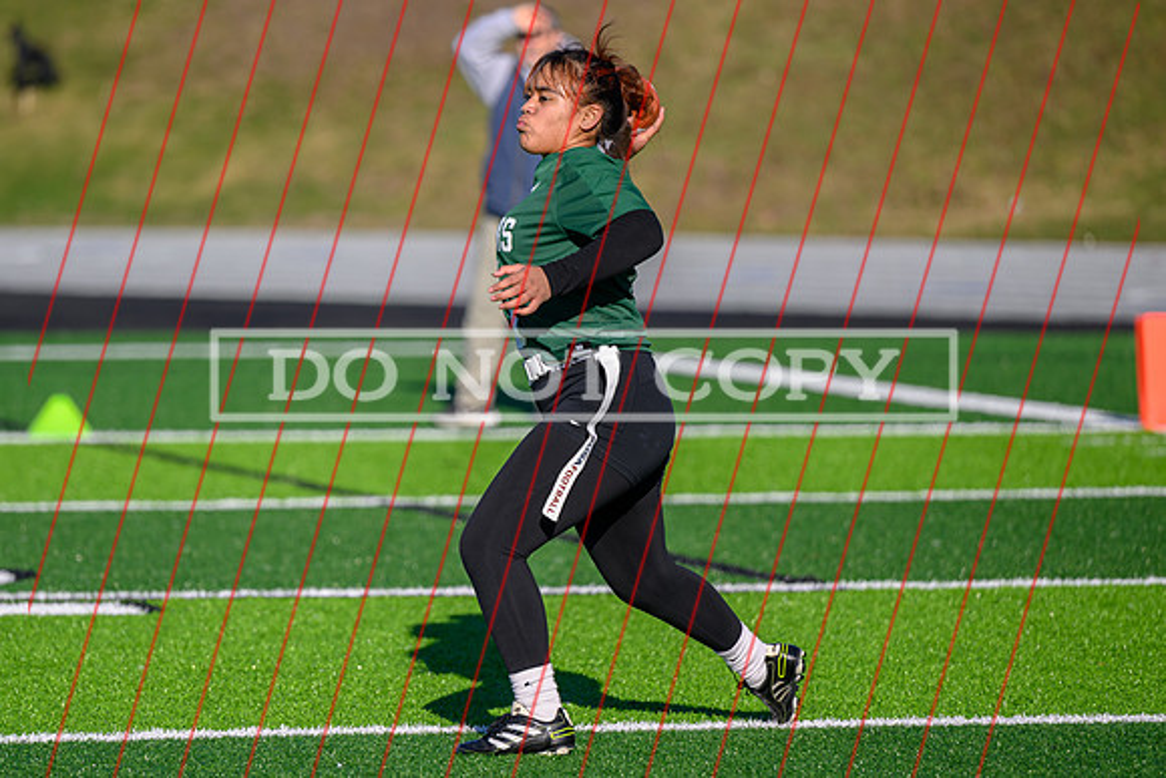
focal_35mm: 253
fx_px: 8198
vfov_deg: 5.4
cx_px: 495
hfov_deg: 8.1
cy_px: 406
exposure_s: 1/1250
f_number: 2.8
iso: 72
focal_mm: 185
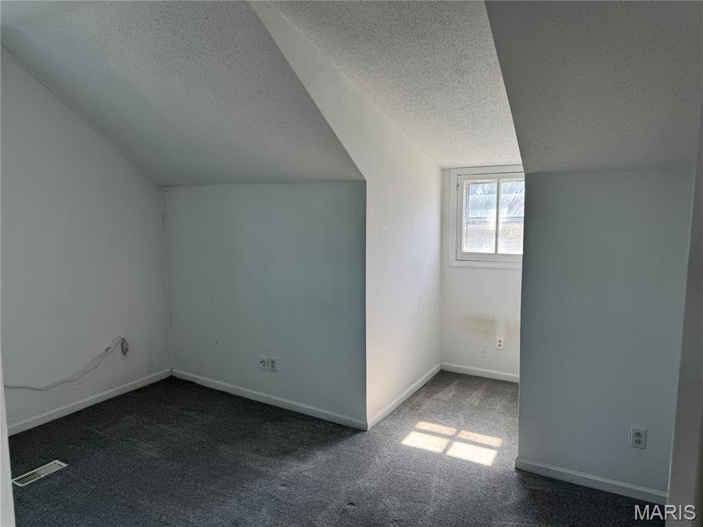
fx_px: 487
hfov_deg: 71.6
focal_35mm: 24
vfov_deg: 56.8
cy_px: 264
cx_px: 352
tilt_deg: -6.6
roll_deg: -0.8
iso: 64
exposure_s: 1/120
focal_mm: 6.76
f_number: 1.78
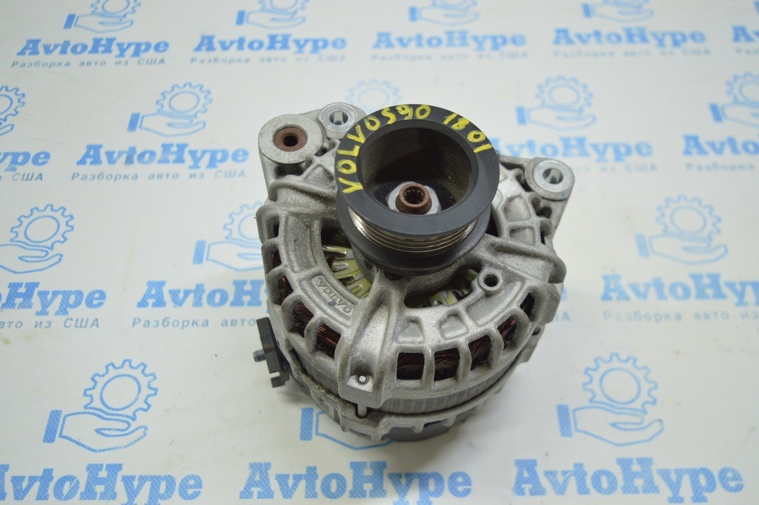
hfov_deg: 53.2
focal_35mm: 36
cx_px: 380
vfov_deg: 36.8
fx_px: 758
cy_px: 252
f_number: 4
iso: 400
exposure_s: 1/40
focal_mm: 24
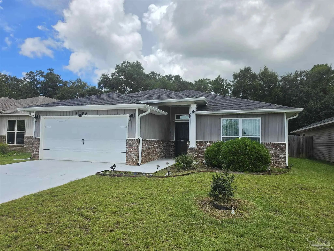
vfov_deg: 58.9
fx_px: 222
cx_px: 167
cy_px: 126
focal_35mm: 23
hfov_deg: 73.9
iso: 50
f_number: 1.4
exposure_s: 1/7939
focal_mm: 6.5
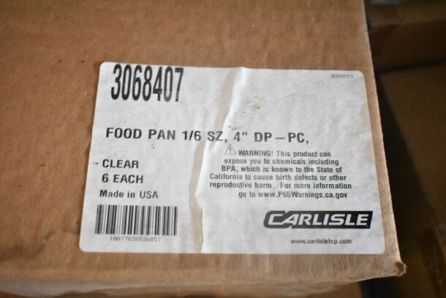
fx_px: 465
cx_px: 223
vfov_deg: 35.5
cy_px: 149
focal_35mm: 38
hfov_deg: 51.3
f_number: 4
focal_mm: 25
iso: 5600
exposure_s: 1/40
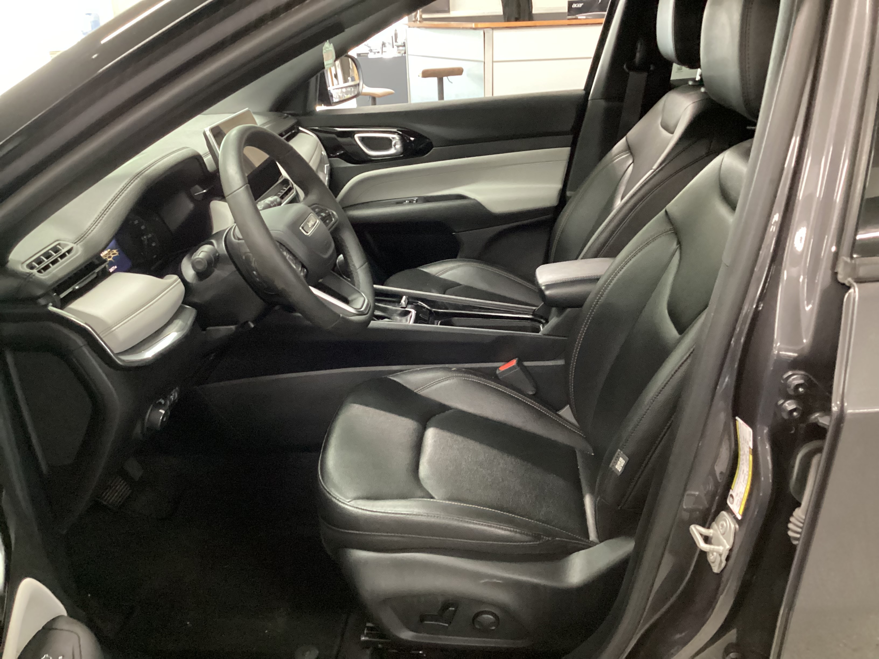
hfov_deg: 58.4
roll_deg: +1.2
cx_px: 440
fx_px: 787
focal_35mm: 31
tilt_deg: -24.6
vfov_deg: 45.4
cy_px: 330
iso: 800
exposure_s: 1/24
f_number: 2.4
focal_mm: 3.3
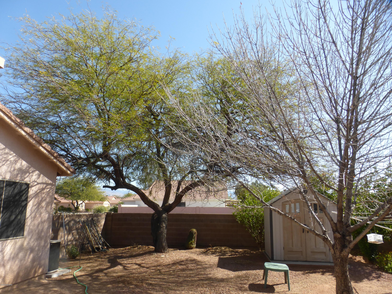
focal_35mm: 25
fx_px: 283
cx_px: 196
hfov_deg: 69.4
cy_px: 147
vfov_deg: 54.9
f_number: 4
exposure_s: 1/400
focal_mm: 4.3
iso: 100
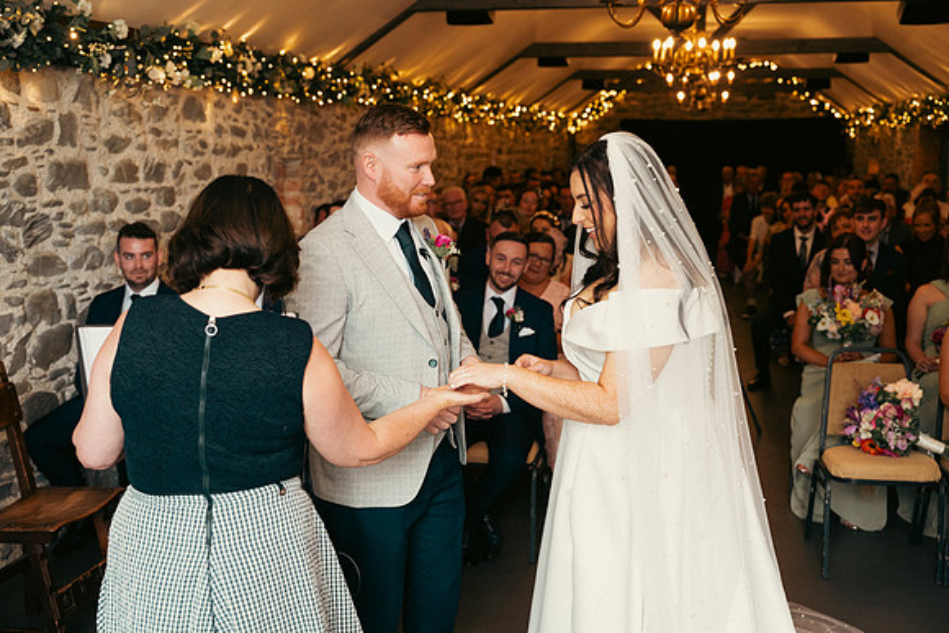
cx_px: 474
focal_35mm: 43
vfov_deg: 31.2
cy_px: 316
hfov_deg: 45.4
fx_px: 1134
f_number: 3.5
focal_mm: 43
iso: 1000
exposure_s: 1/160
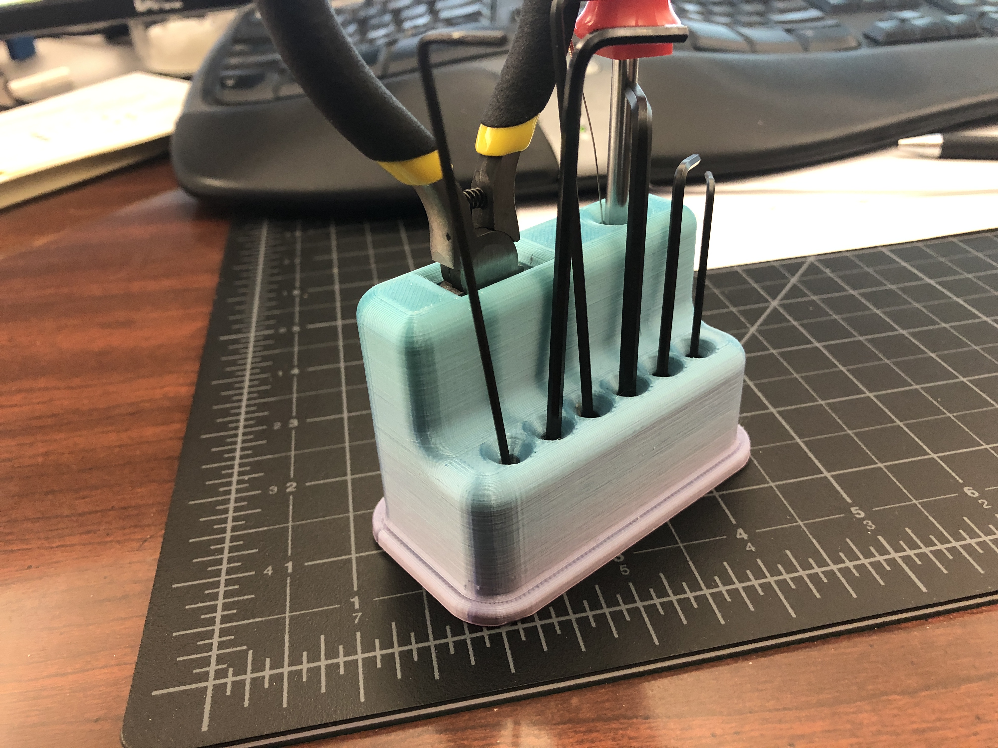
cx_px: 499
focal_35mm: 28
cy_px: 374
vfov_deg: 49.7
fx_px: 807
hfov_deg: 63.4
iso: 80
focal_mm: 4
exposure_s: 1/15
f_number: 1.8
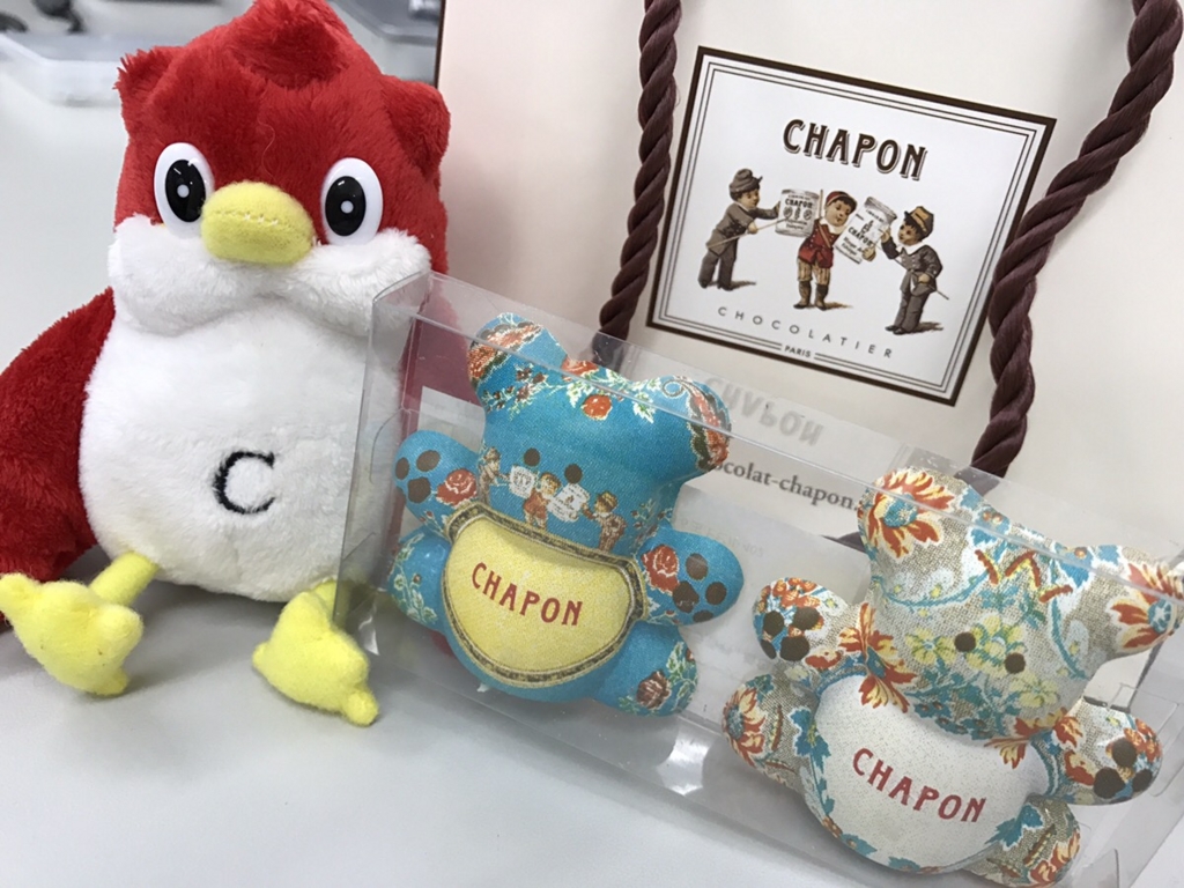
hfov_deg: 63.4
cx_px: 592
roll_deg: -9.9
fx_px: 958
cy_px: 444
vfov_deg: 49.7
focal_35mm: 28
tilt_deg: -27.7
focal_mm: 3.99
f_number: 1.8
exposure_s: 1/30
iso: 32
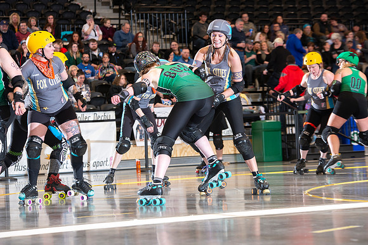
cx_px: 184
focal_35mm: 140
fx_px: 1431
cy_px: 122
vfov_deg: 9.8
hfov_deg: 14.7
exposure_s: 1/160
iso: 640
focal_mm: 140
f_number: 5.6
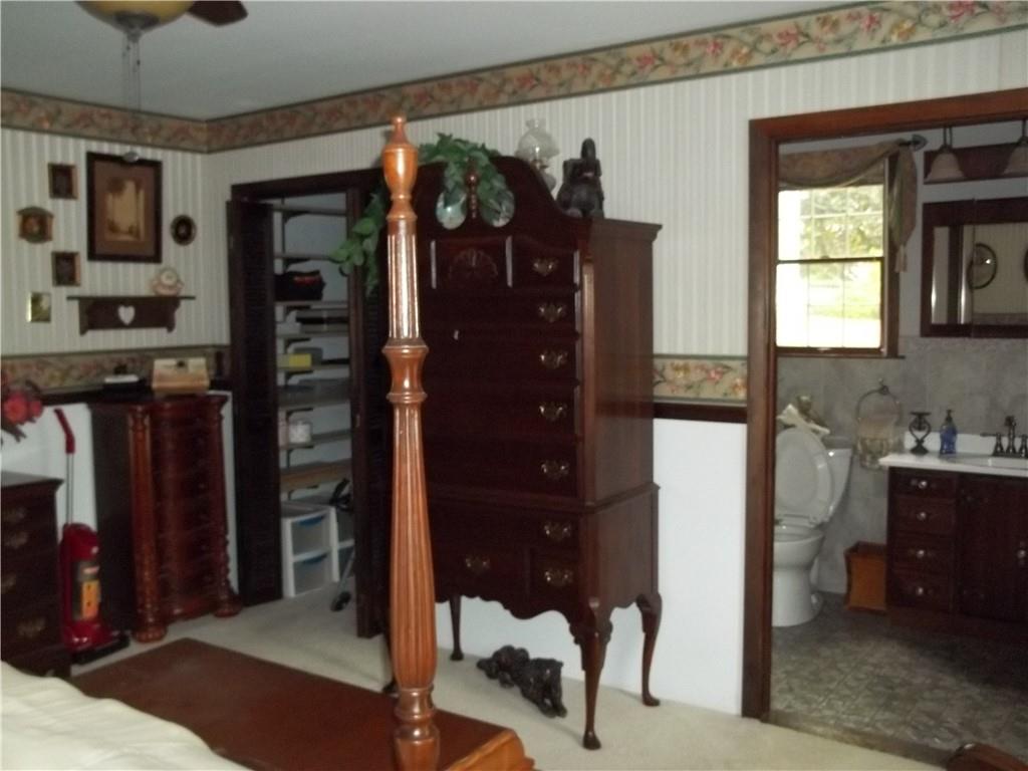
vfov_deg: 42.9
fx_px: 980
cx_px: 514
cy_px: 386
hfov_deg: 55.4
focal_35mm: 33
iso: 320
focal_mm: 5.9
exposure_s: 1/30
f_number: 3.3
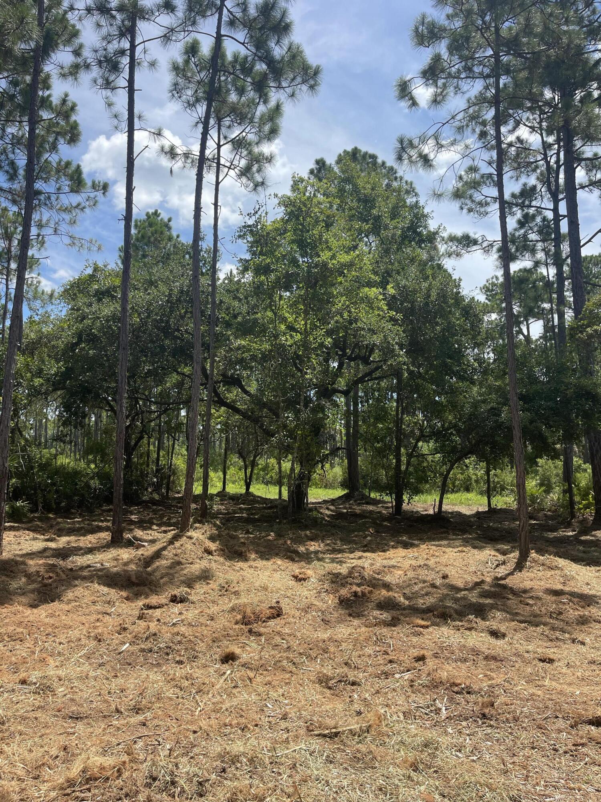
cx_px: 300
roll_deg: -1.1
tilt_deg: +5.0
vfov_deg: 69.4
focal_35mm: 25
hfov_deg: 54.9
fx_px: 579
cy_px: 401
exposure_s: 1/2660
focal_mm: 5.1
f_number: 1.6
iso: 32
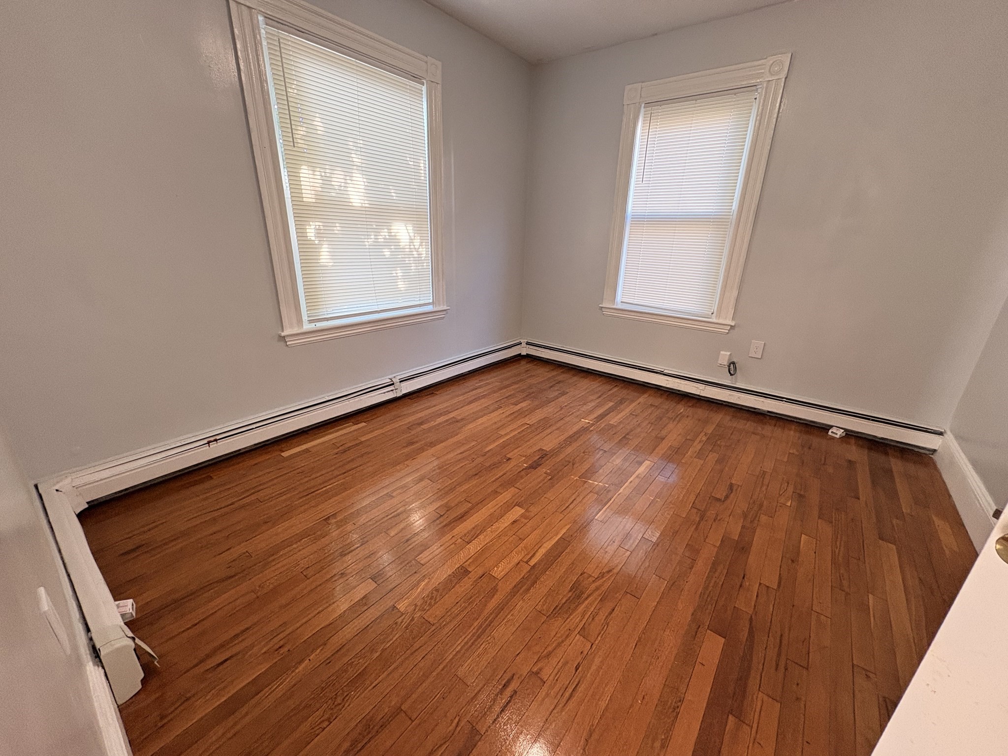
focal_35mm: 14
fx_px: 408
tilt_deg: -18.4
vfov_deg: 85.7
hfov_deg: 102.1
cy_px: 378
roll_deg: -1.5
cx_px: 504
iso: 200
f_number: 2.2
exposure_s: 1/60
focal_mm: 2.22
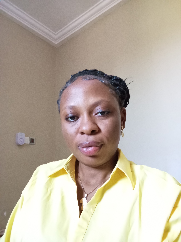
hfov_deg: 53.1
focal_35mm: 26
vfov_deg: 67.3
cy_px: 121
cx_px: 90
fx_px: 181
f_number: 2.05
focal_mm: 2.79
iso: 1029
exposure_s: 1/20
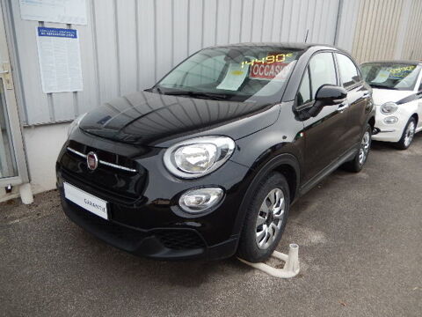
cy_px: 158
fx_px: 305
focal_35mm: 25
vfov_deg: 54.9
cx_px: 211
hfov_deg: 69.4
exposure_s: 1/400
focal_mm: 4.5
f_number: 3.4
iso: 125
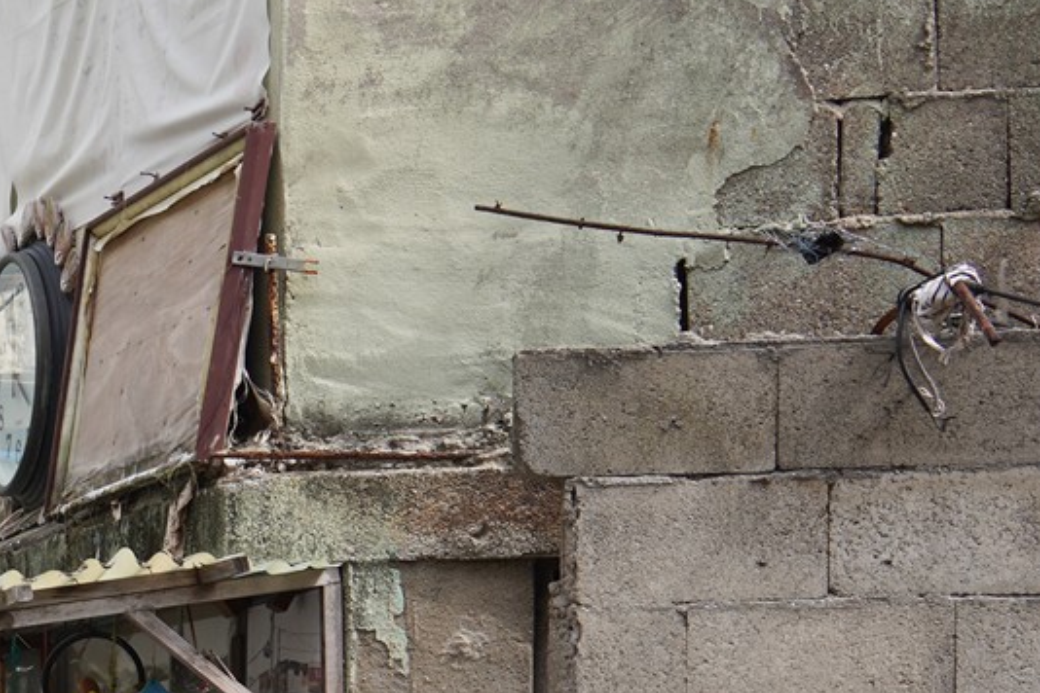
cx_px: -785
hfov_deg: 14.0
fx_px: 3784
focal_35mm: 131
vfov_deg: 10.2
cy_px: 950
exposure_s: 1/100
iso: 100
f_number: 10
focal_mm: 35
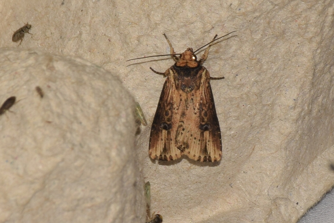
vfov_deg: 6.6
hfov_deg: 9.8
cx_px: 167
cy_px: 112
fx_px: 1950
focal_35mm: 210
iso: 100
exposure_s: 1/160
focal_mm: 140
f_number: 13
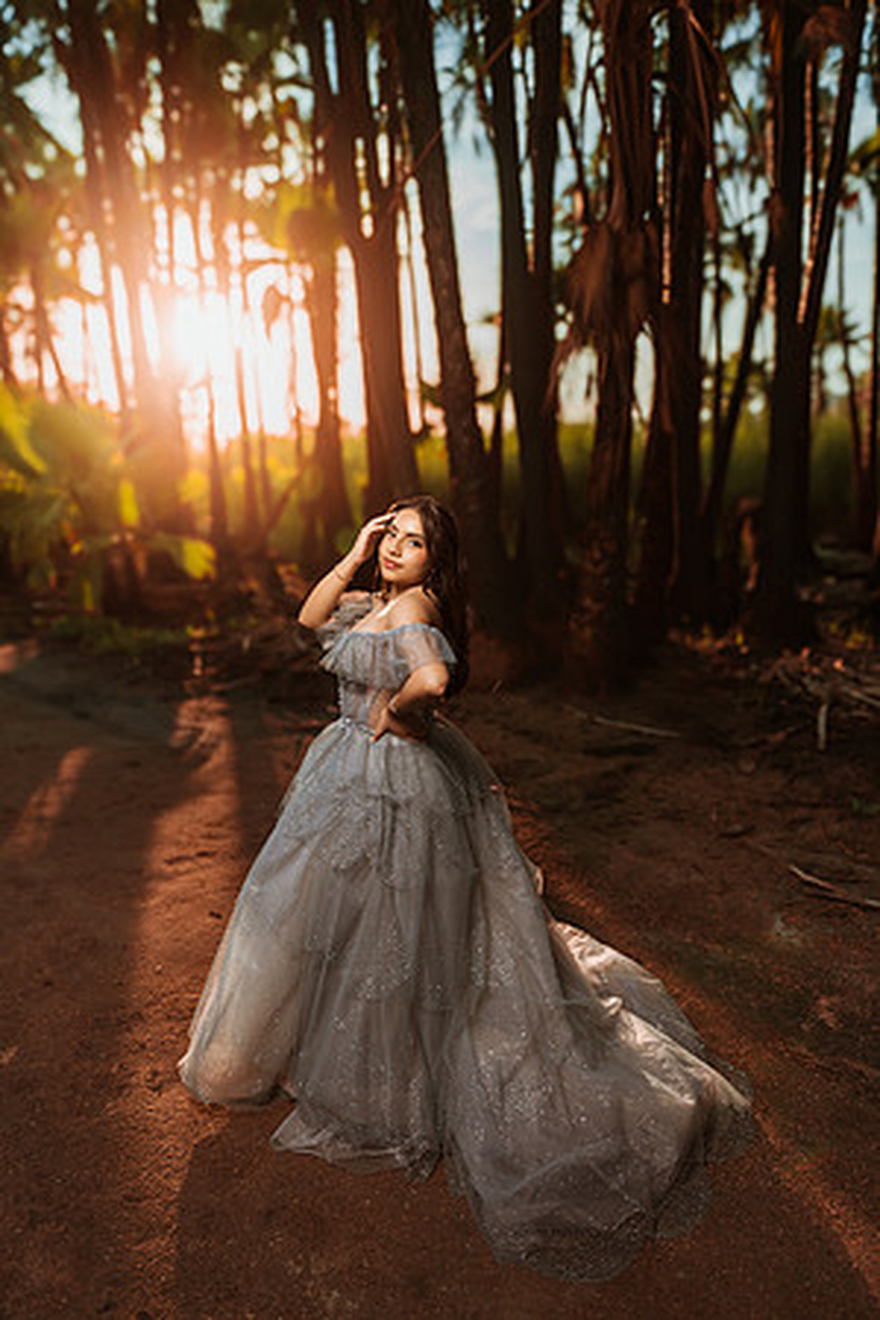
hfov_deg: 53.1
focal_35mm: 24
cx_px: 440
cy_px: 660
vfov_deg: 73.7
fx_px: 880
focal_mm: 24
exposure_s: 1/800
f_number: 2.8
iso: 100
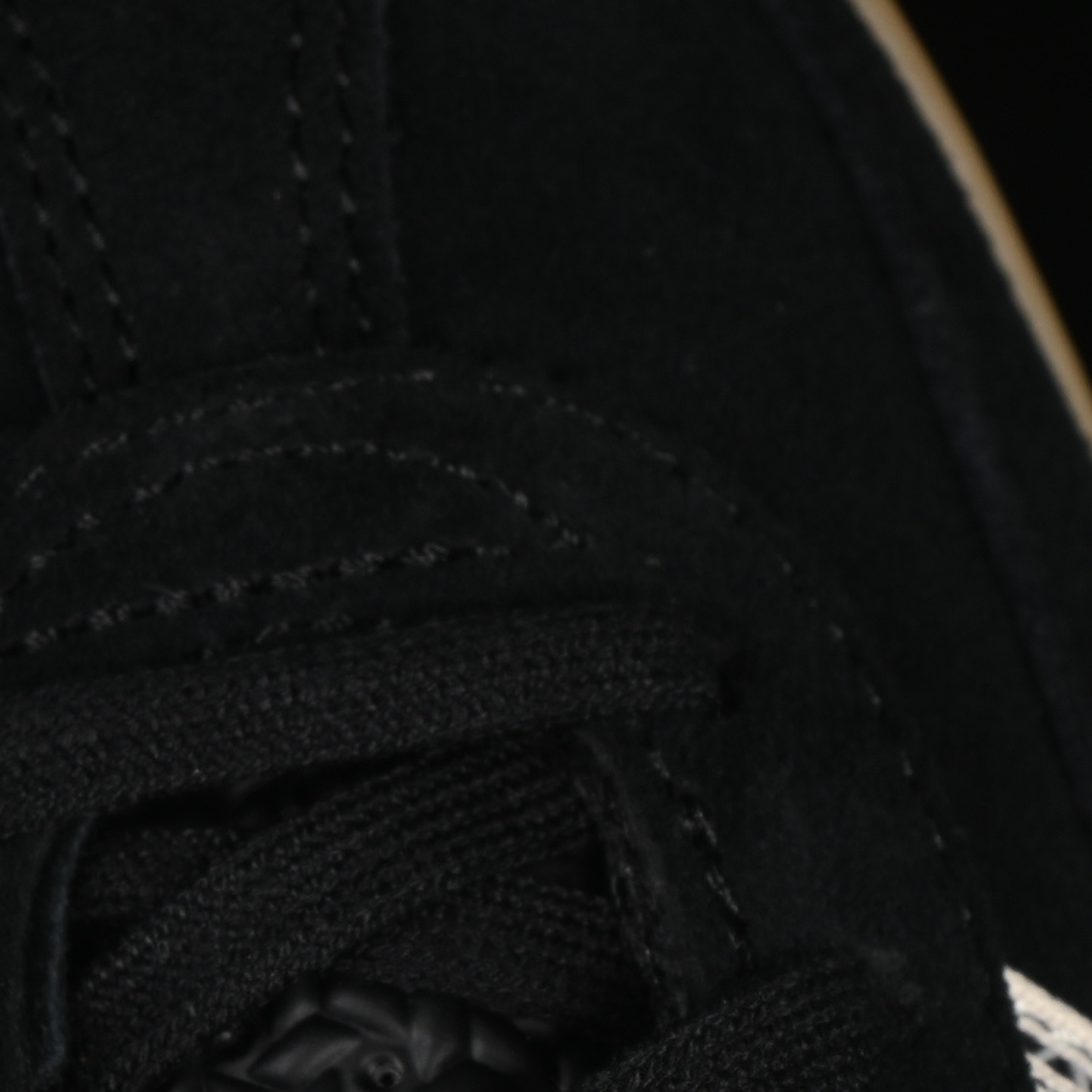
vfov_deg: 7.3
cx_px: 433
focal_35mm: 239
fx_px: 8530
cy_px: 764
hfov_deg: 7.3
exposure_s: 1/50
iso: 160
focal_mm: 50
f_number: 6.3
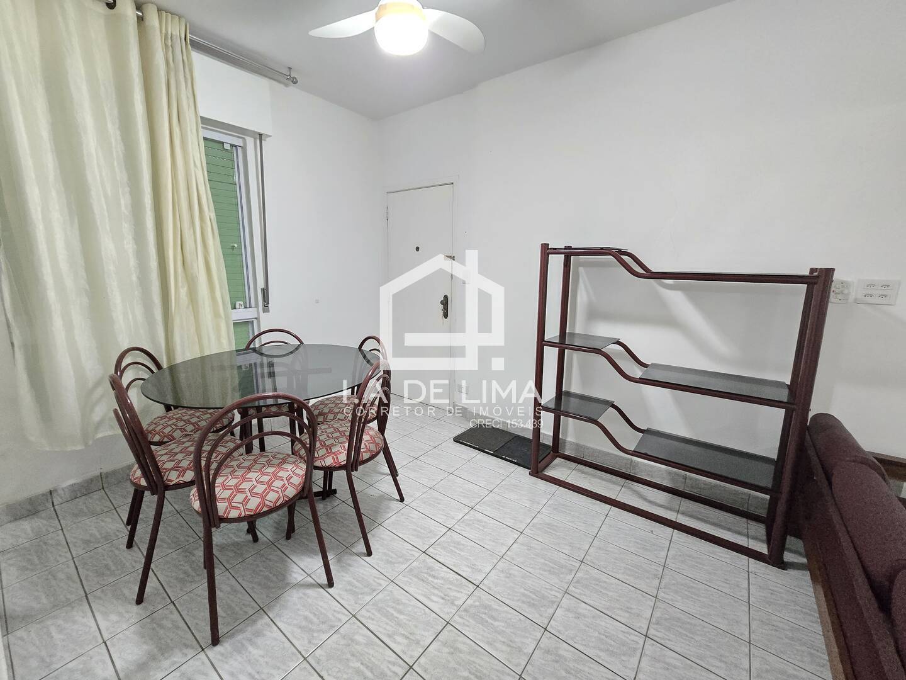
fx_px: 340
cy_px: 340
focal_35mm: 13
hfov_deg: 106.2
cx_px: 453
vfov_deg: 89.9
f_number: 2.2
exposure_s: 1/60
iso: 1250
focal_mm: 2.2
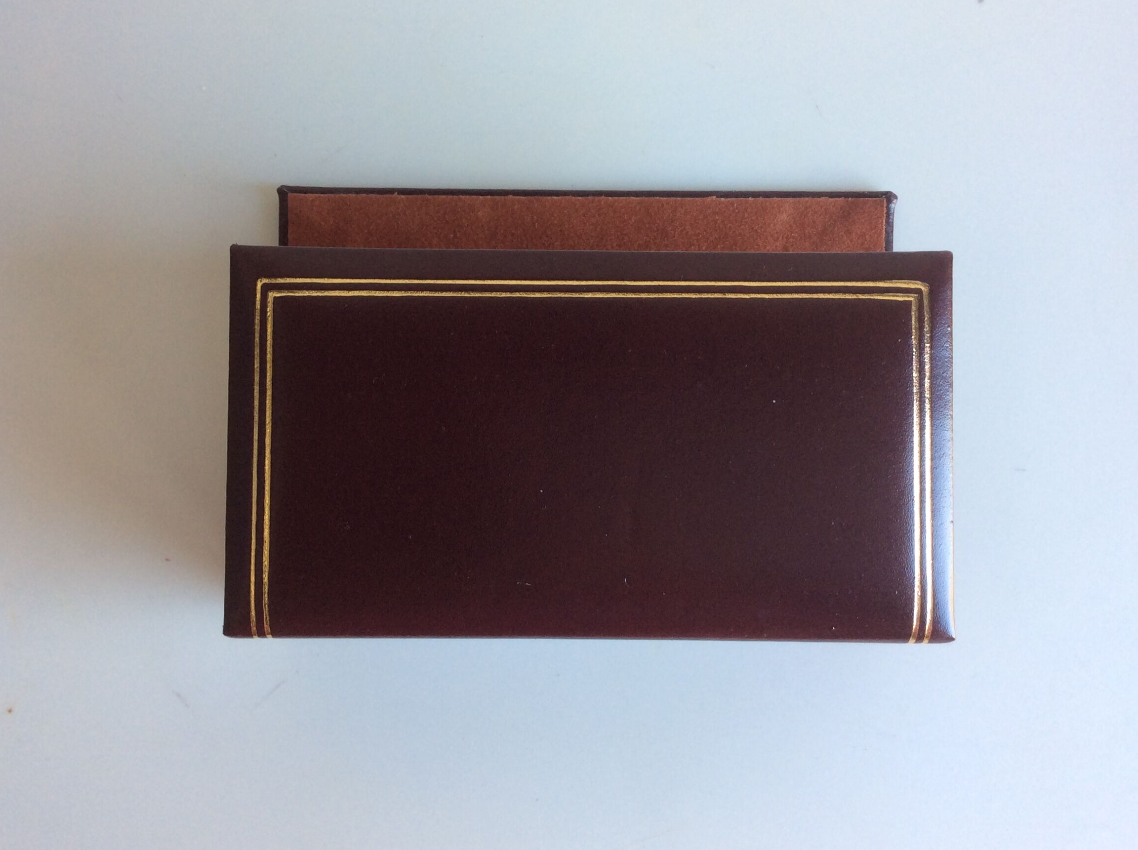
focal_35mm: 36
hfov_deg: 51.4
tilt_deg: -87.4
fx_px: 1182
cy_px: 394
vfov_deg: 39.5
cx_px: 556
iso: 32
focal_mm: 3.3
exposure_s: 1/25
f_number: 2.4
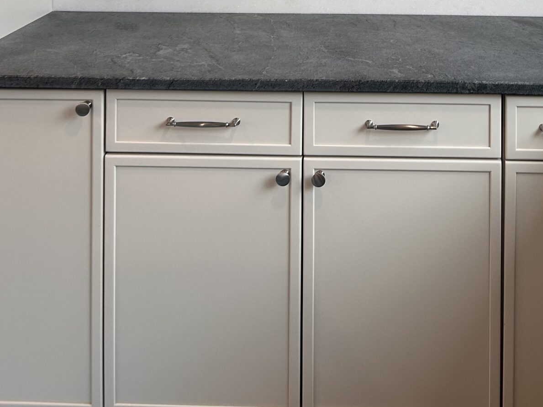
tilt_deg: -1.7
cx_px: 416
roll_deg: -0.5
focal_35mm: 56
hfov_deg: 33.6
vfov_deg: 22.3
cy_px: -171
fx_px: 878
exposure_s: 1/120
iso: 50
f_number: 1.5
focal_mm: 5.7
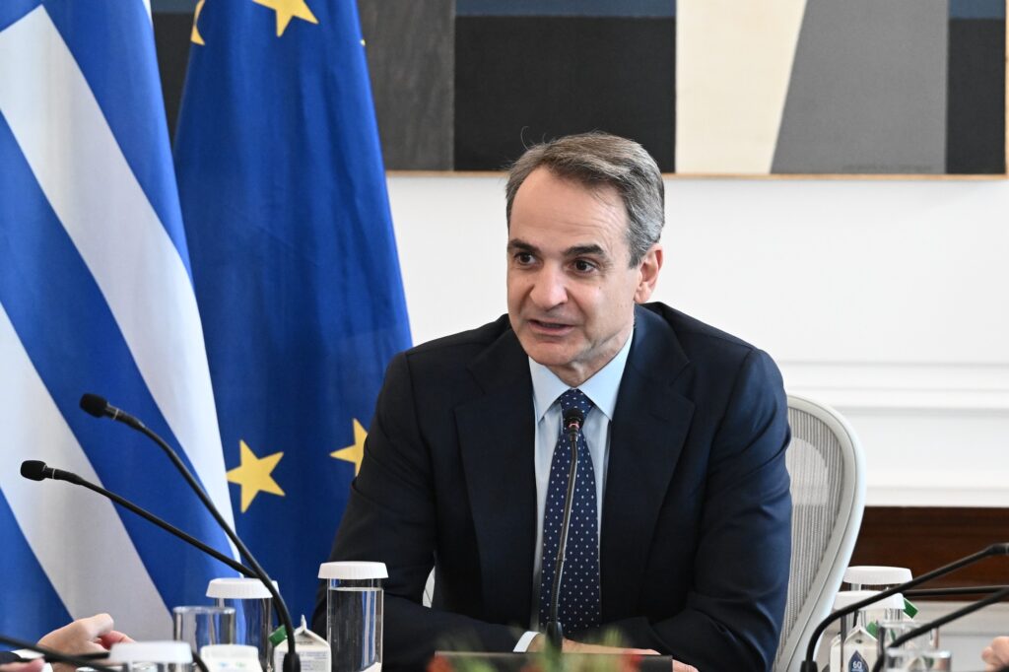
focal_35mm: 300
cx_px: 504
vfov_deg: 4.6
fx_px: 8405
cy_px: 336
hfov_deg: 6.9
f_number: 6.3
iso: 6400
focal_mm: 200
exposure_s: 1/320
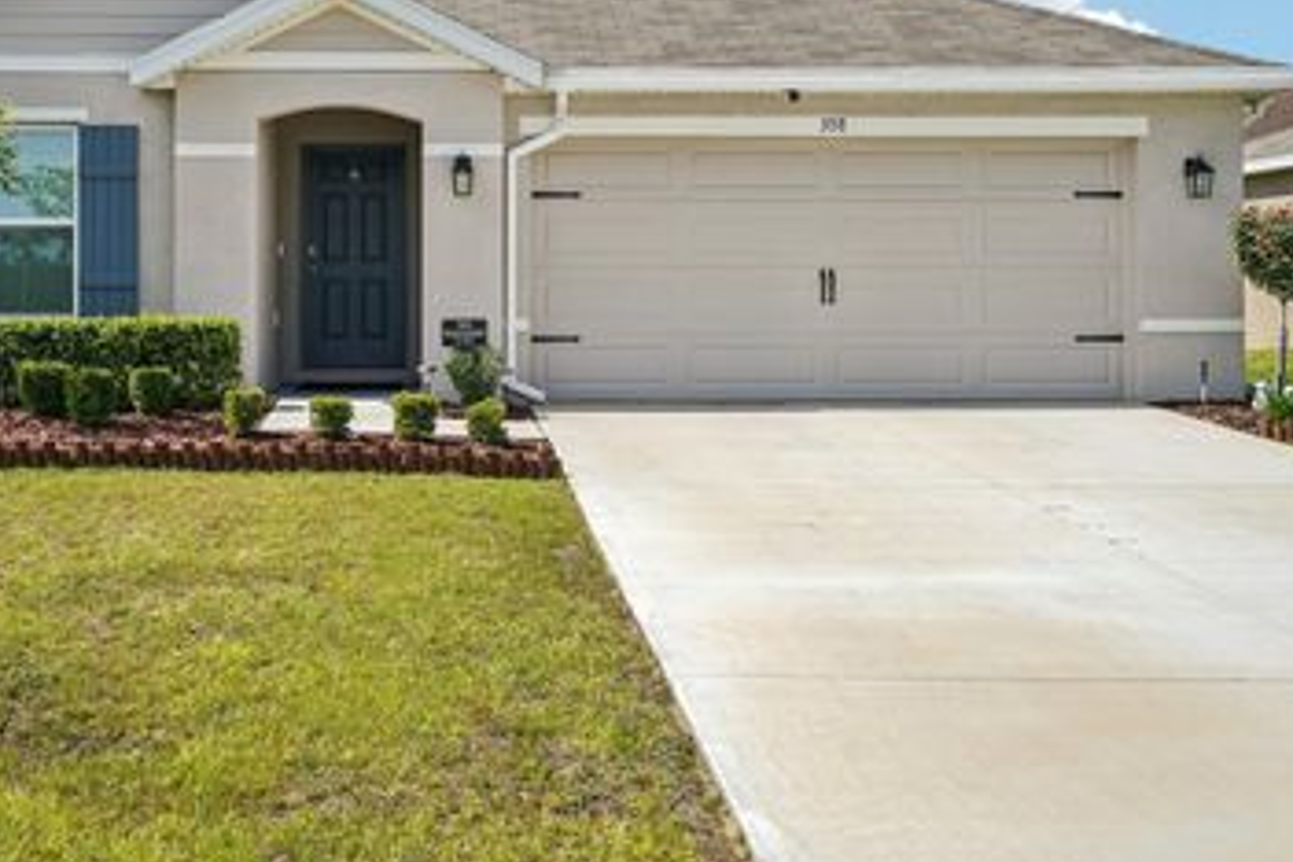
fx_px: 1688
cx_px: 468
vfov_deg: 28.5
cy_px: 289
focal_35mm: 47
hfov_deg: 41.5
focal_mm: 33
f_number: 8
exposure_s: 1/200
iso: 50
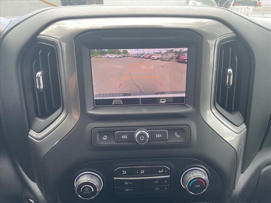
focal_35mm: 26
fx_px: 204
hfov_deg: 67.3
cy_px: 102
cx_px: 136
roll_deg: +0.9
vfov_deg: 53.1
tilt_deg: -25.5
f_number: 1.6
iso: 40
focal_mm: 4.2
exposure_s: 1/121
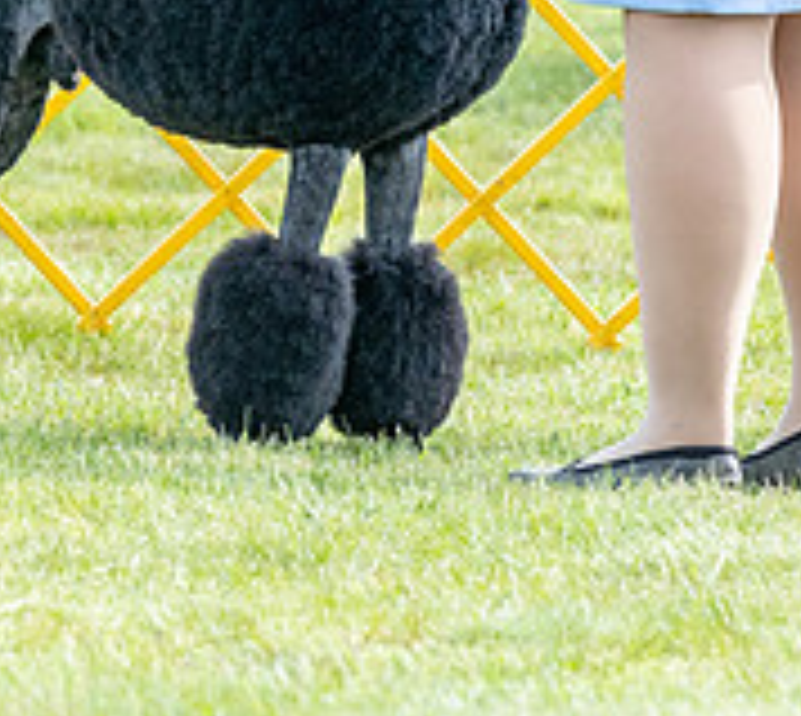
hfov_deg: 2.9
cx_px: 81
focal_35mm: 634
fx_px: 15737
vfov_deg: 2.6
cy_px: -345
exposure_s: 1/1600
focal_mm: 168
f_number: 5.6
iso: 1600
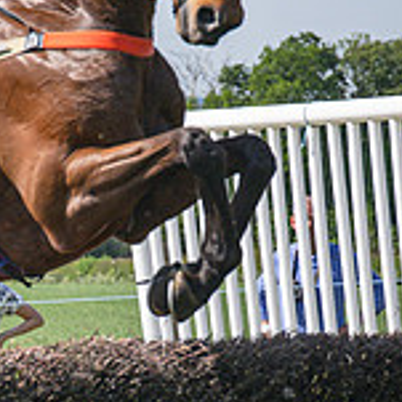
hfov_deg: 4.2
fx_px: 5426
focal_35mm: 413
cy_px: 253
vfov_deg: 4.2
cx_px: 144
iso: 400
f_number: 4
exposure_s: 1/3200
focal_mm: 70
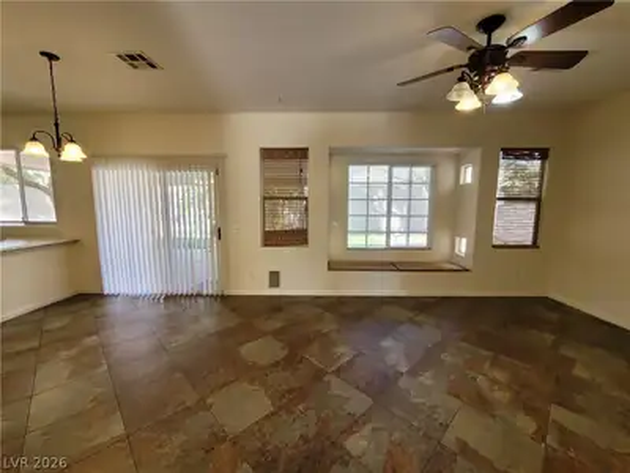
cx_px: 315
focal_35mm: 13
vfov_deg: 89.9
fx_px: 237
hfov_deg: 106.2
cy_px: 236
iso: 125
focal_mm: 2.2
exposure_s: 1/60
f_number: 2.2
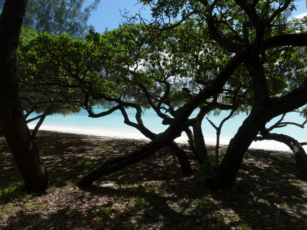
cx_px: 154
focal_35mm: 25
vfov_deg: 54.9
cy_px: 115
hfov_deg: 69.4
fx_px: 222
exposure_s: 1/400
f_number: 5.6
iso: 80
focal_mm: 4.1
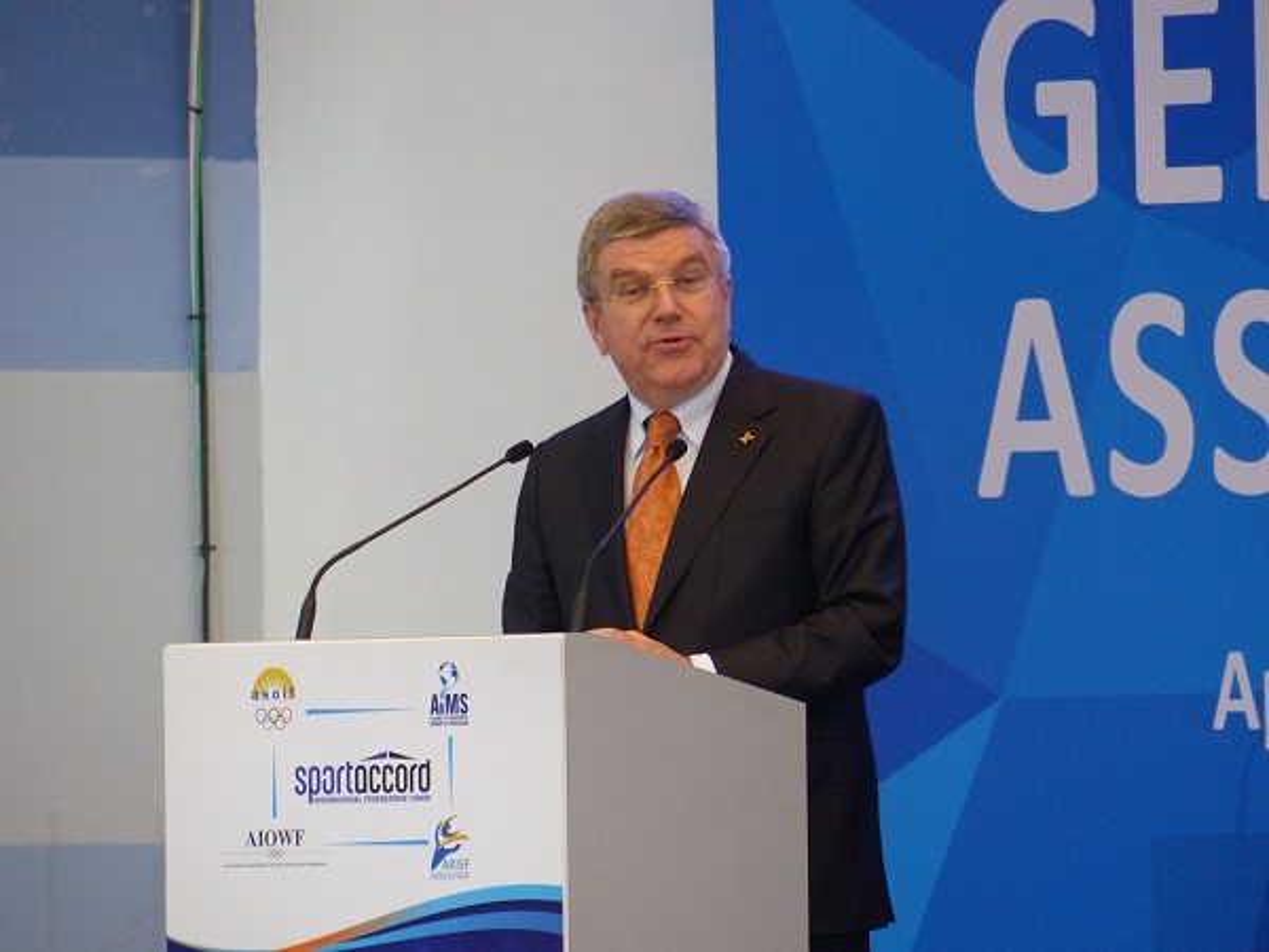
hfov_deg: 3.7
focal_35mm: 535
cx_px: 634
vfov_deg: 2.8
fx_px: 19613
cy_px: 476
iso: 400
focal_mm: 96.3
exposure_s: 1/40
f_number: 2.8
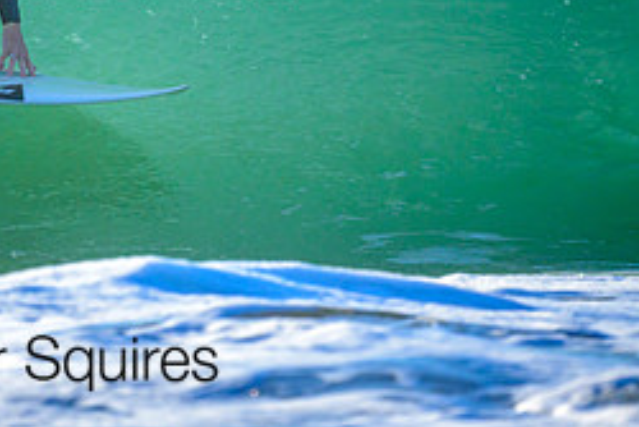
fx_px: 32926
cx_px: 20
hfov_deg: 1.1
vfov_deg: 0.7
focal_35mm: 1854
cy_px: -65
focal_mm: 800
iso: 500
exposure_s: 1/2000
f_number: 6.3
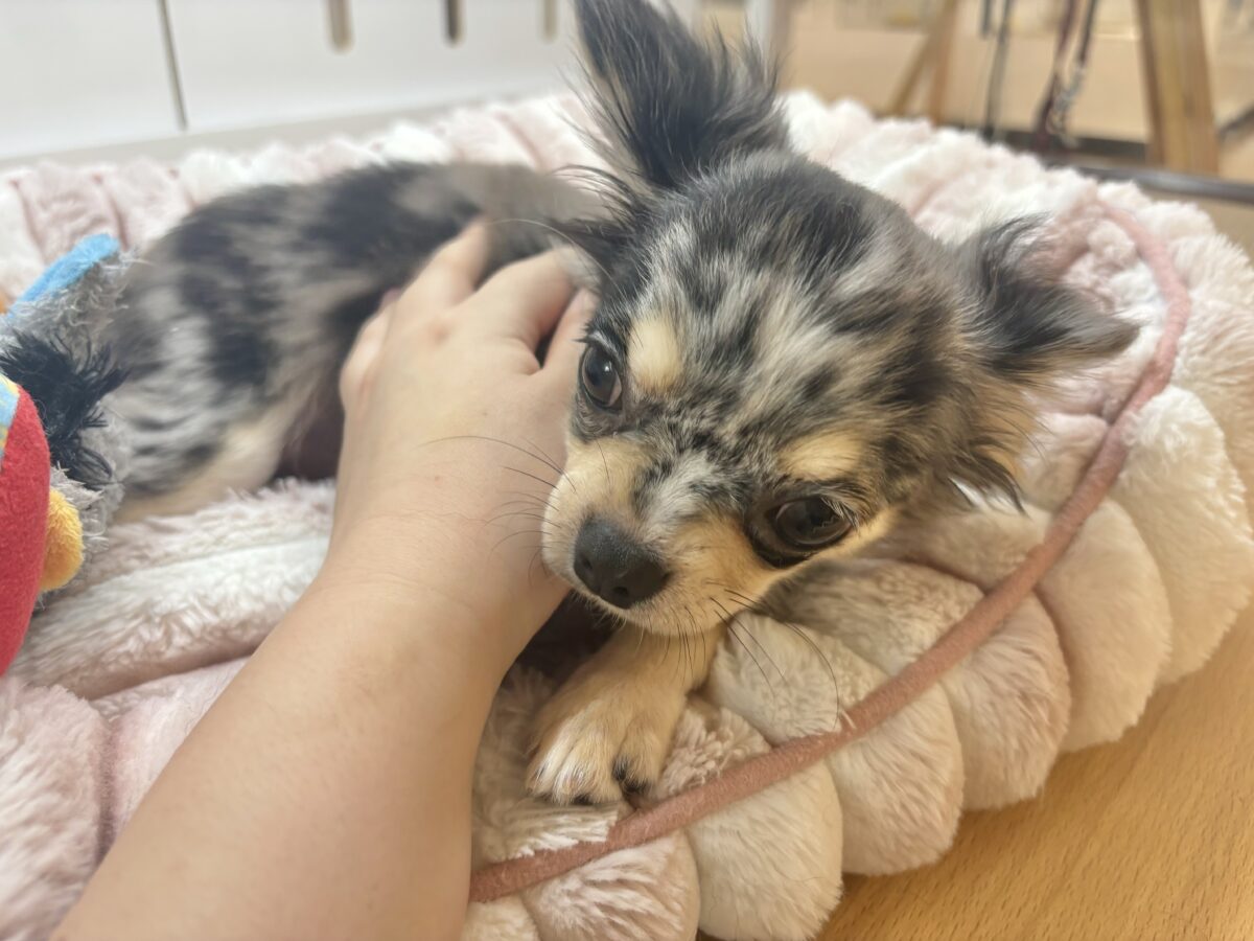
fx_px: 942
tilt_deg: -27.6
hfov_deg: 67.3
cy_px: 470
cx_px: 627
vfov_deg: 53.1
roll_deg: -1.1
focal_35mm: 26
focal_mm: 5.96
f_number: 1.6
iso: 100
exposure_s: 1/100
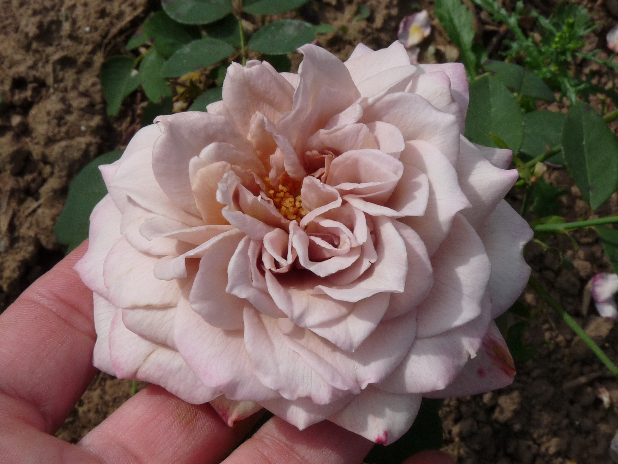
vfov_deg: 25.2
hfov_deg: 33.2
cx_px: 309
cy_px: 232
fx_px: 1035
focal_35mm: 58
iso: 100
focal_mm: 7.4
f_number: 7.1
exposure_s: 1/500
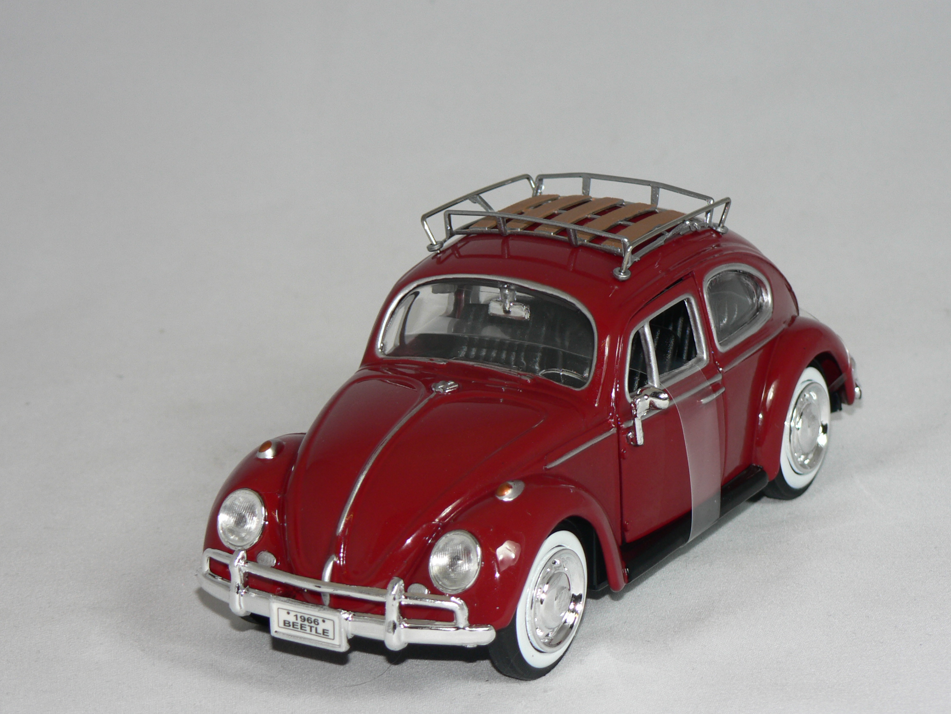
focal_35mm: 119
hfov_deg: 16.5
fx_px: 3269
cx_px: 477
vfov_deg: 12.5
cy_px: 386
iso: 80
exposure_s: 1/60
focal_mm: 17.3
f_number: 3.2
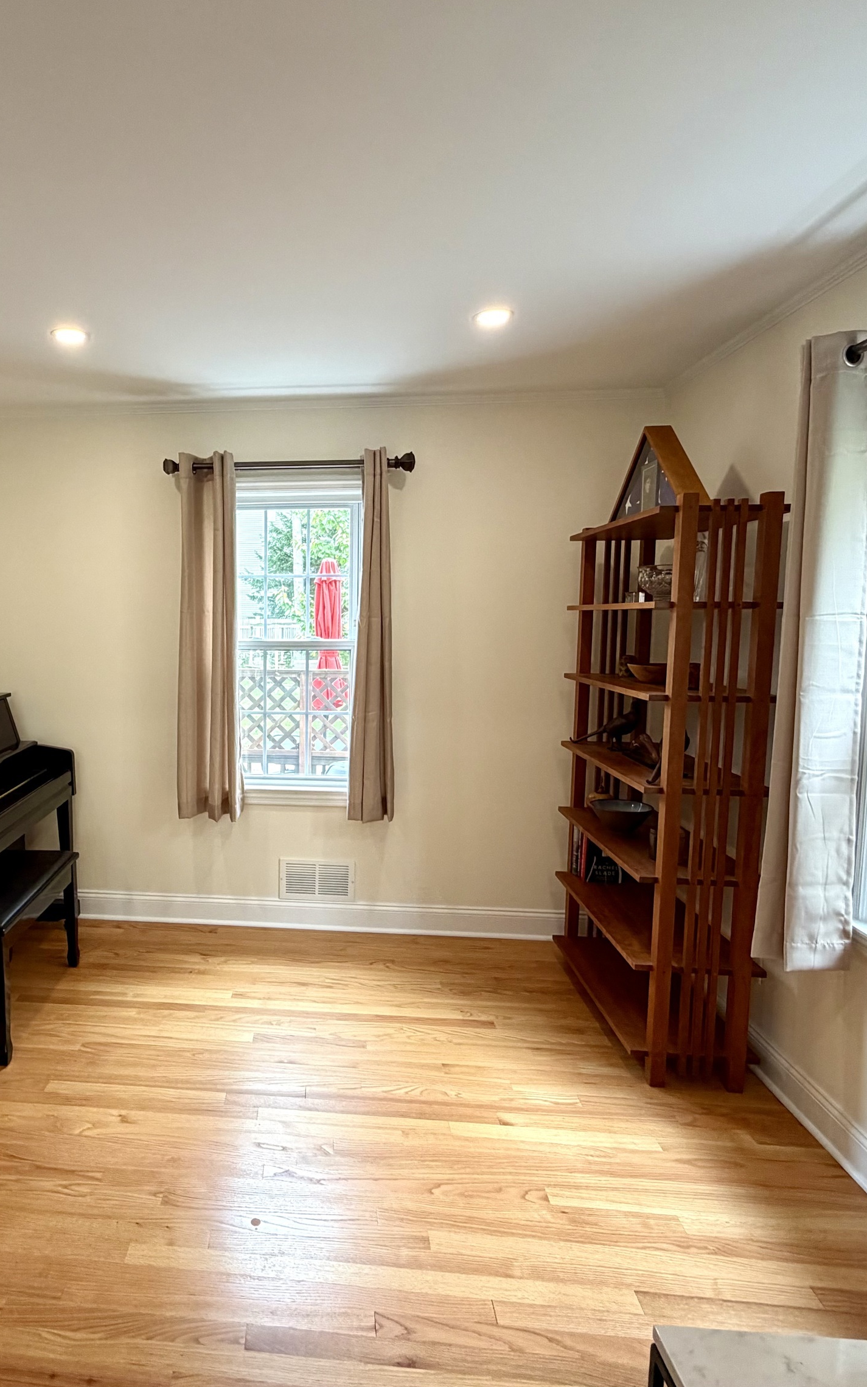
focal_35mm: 20
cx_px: 246
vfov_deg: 85.1
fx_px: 756
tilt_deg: -5.6
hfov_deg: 57.4
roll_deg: -1.0
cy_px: 688
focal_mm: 2.22
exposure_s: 1/113
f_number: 2.2
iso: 250
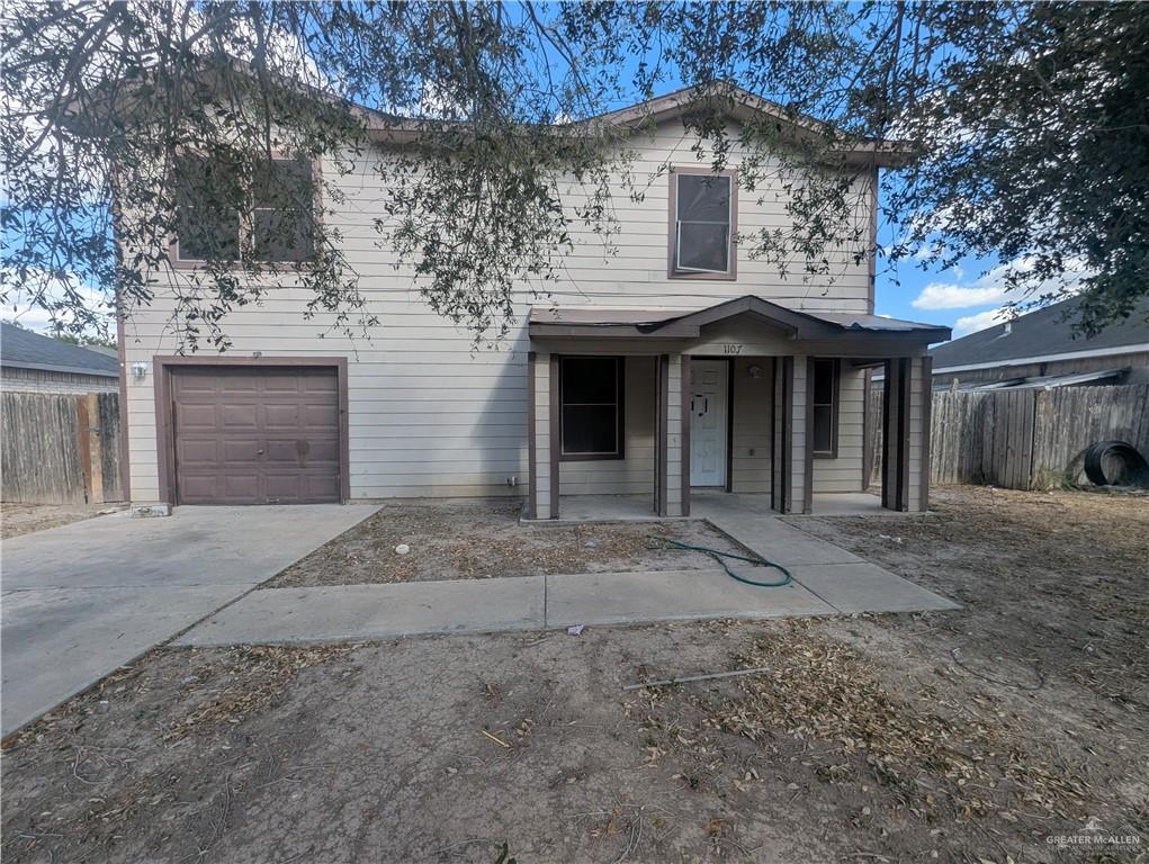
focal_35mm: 13
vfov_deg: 90.0
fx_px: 432
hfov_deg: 106.1
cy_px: 432
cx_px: 574
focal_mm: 1.95
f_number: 2.2
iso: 44
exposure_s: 1/705
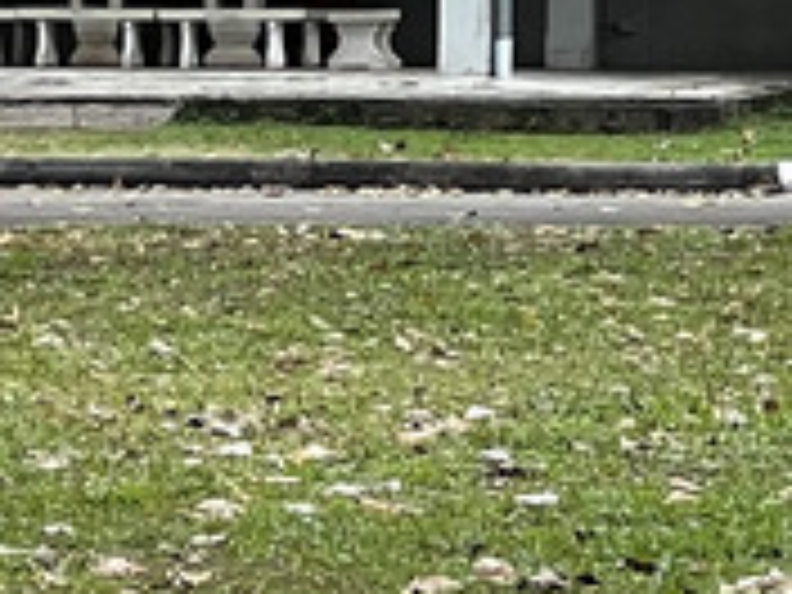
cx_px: -72
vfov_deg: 2.8
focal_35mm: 526
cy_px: -18
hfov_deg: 3.8
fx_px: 12035
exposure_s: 1/166
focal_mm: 9
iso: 32
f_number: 2.8
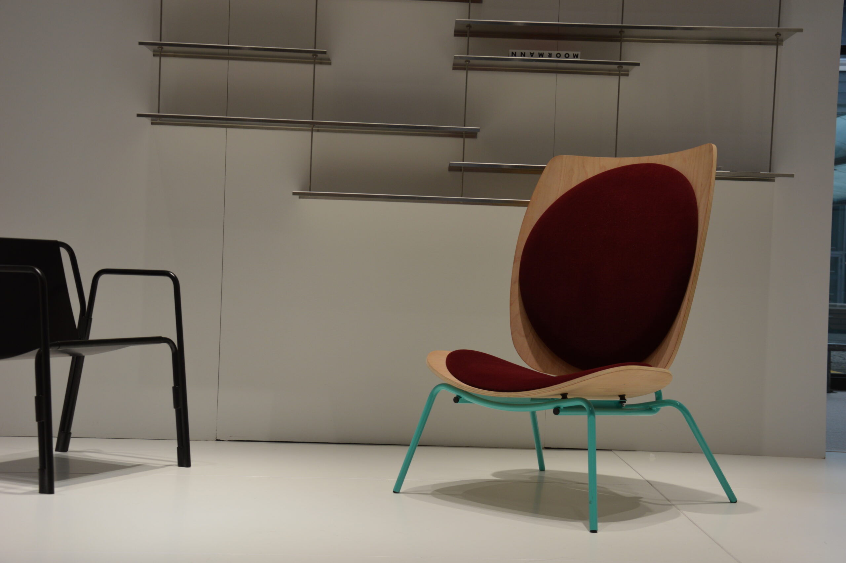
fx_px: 1197
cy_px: 282
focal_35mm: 51
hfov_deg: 38.9
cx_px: 423
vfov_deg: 26.4
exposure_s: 1/125
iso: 180
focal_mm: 34
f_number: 5.6
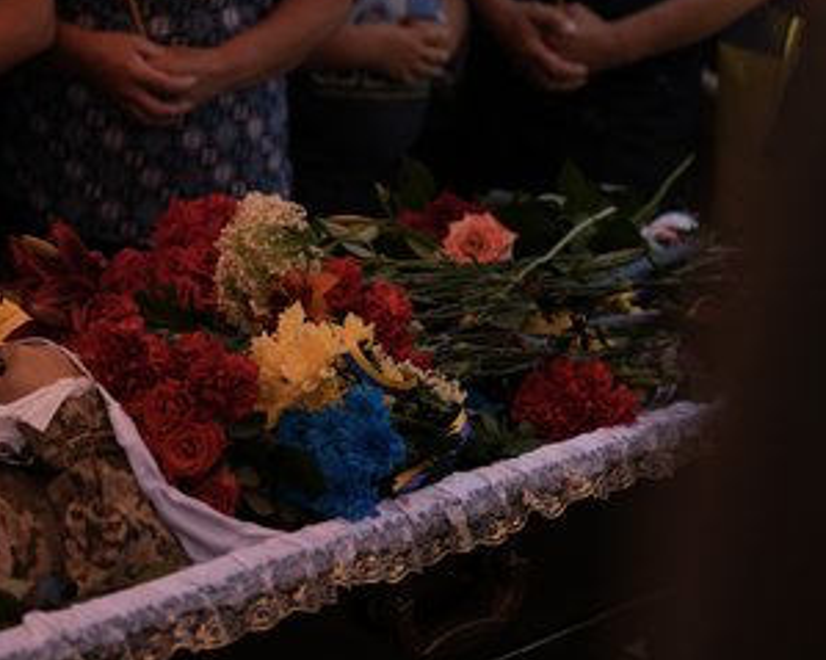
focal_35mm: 88
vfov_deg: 17.5
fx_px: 2151
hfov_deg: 21.7
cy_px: 305
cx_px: 279
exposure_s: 1/125
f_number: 2.8
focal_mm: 70
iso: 200
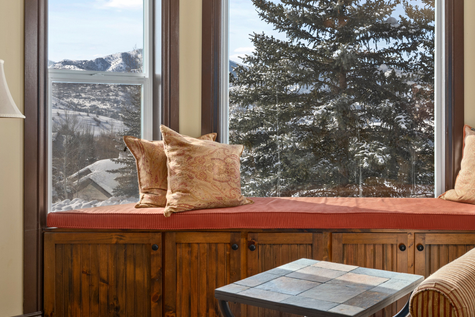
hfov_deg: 39.7
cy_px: 107
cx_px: 330
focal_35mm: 49
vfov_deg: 27.4
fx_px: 646
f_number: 9
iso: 320
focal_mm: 30
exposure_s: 1/20
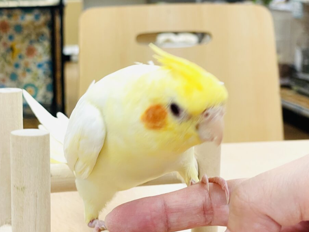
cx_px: 107
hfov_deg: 28.0
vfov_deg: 21.3
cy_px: 138
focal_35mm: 69
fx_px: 616
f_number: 2
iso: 64
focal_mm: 6
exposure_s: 1/100
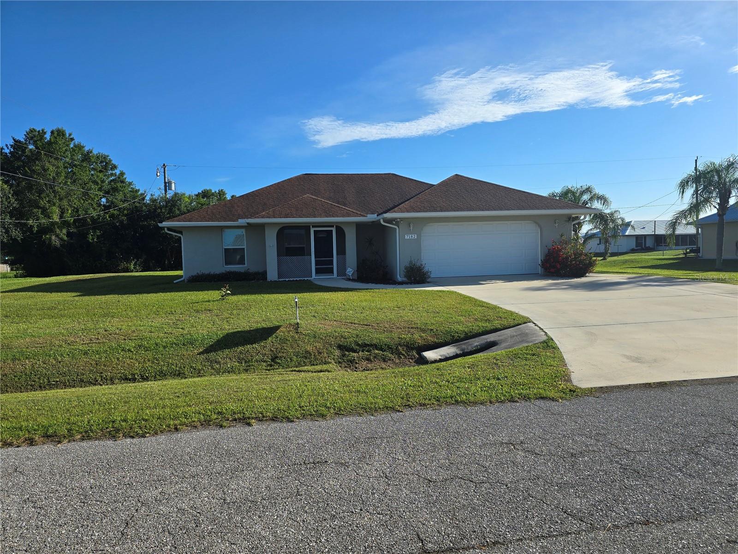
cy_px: 277
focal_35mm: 23
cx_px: 369
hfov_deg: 73.9
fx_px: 490
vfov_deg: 58.9
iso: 12
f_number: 1.7
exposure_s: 1/871
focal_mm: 6.3
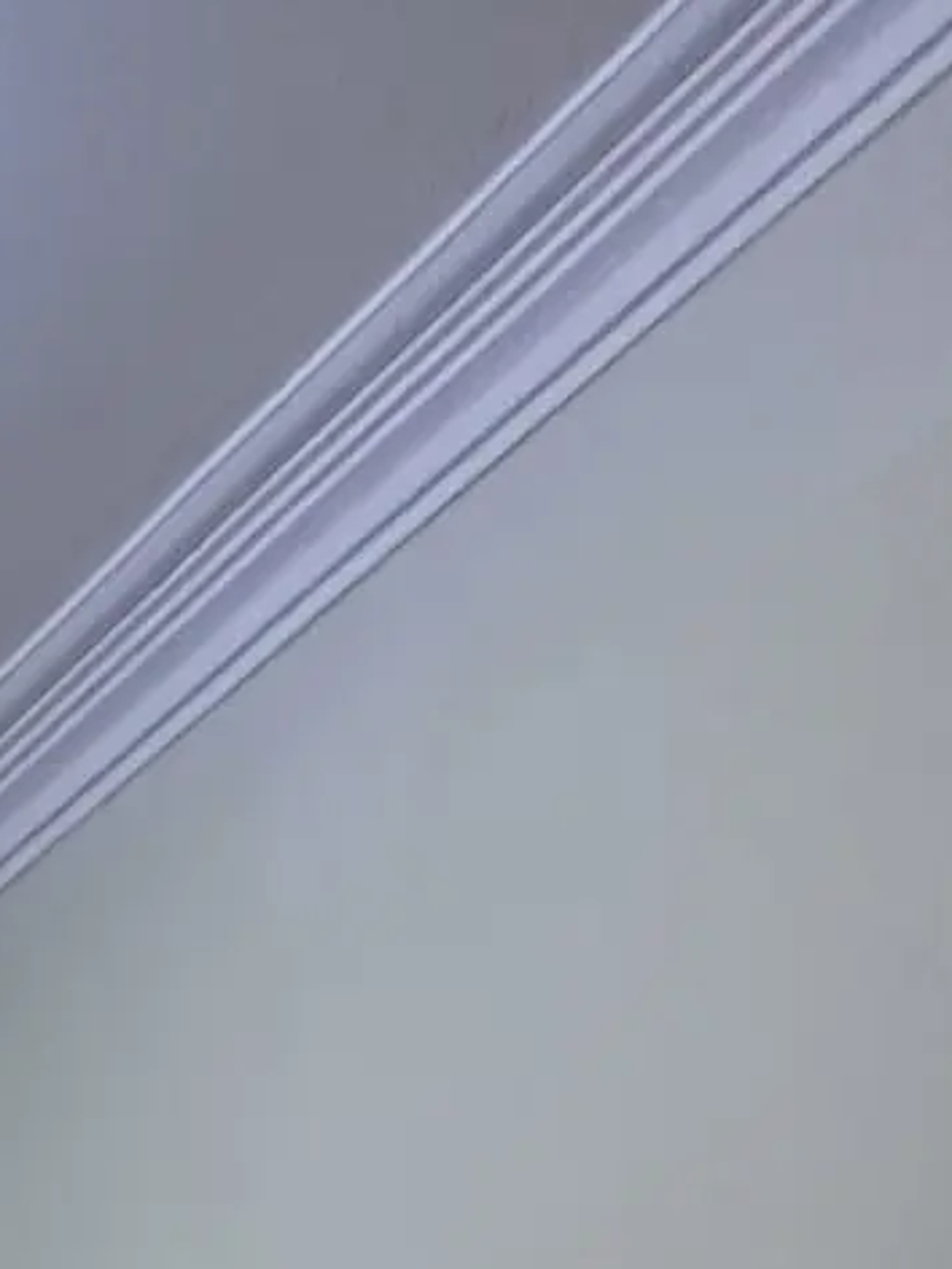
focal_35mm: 76
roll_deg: +1.3
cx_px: -713
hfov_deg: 16.5
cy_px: 2796
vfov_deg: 16.4
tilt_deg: -8.7
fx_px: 2787
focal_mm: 2.22
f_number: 2.2
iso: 500
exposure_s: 1/60
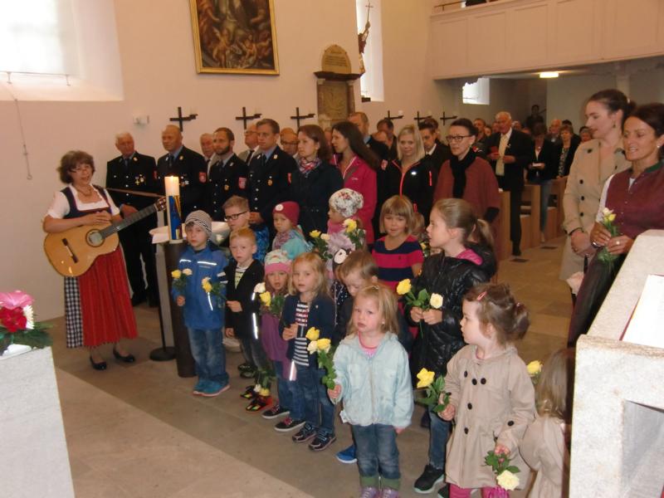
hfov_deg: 61.7
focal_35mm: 29
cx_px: 332
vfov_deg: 48.2
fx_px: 556
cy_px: 249
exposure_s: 1/60
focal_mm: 5.2
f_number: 3.5
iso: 400
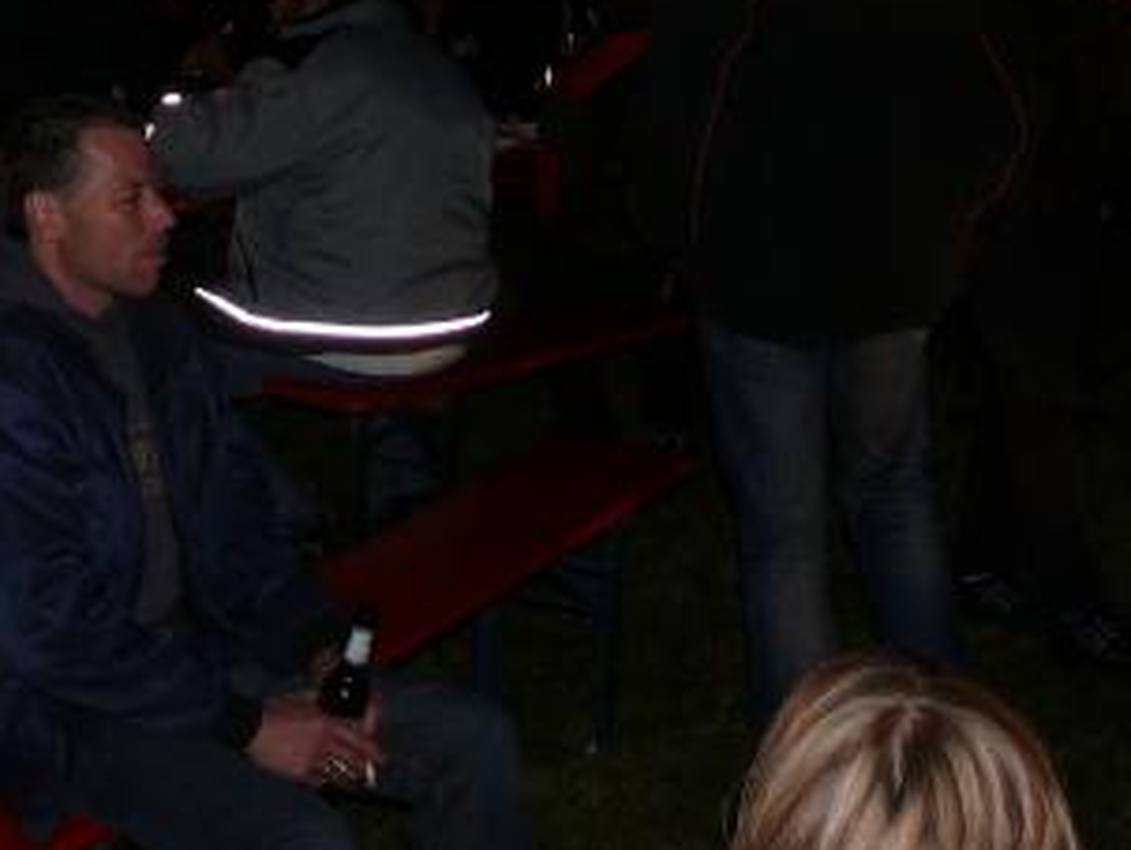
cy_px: 118
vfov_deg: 18.0
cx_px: -15
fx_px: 2649
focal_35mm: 81
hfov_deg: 23.1
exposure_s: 1/30
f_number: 2.8
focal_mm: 7.4
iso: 100
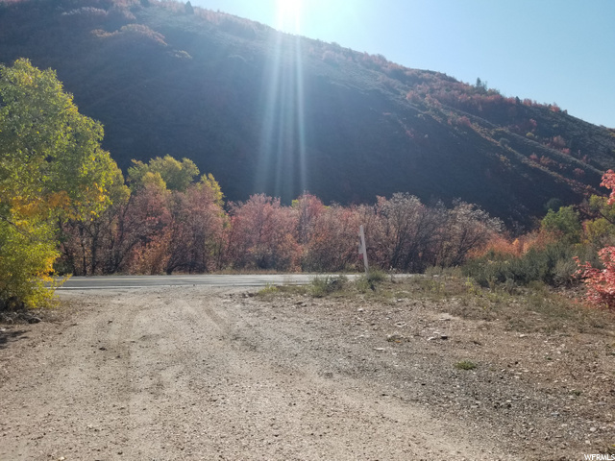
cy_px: 230
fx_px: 462
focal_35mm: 26
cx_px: 308
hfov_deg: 67.3
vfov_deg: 53.1
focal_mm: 4.25
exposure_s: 1/3480
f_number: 1.7
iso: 50
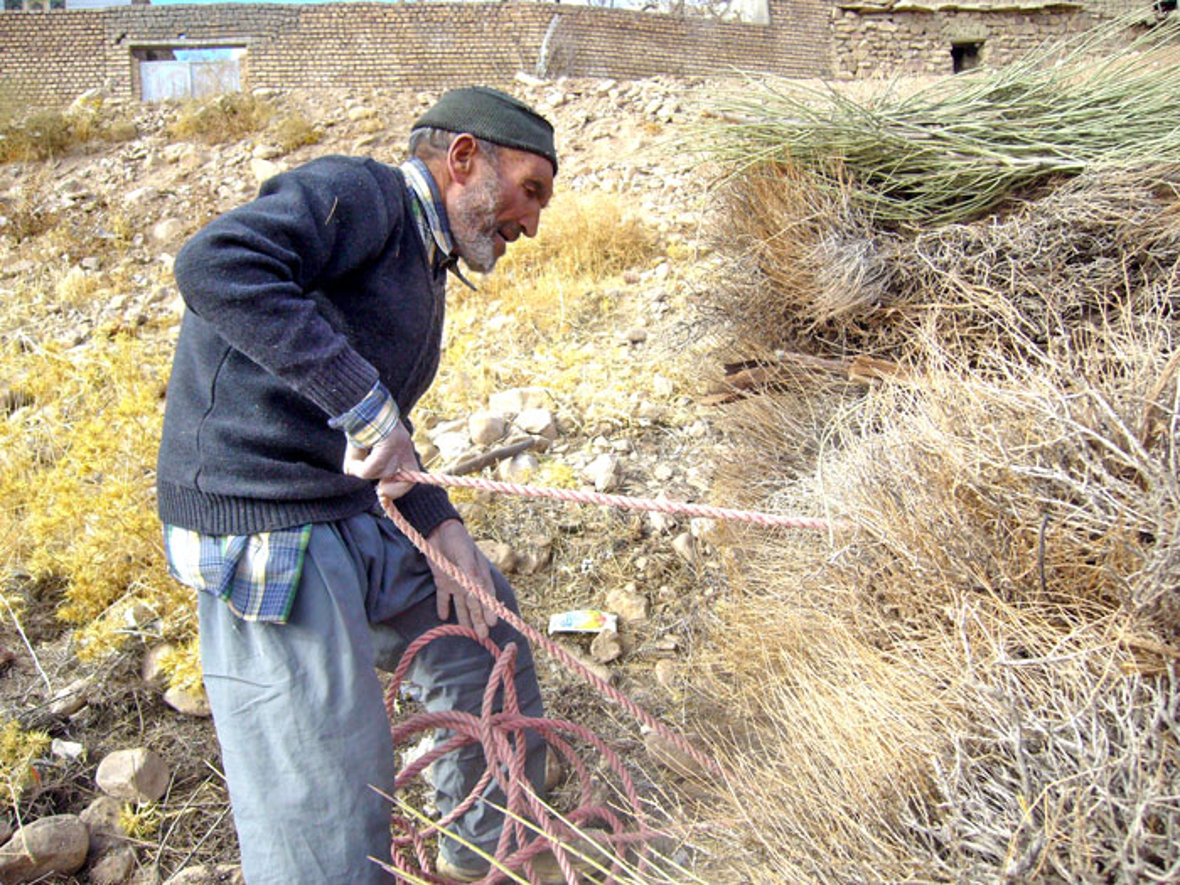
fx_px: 1193
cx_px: 590
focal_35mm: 35
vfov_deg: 40.7
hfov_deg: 52.6
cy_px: 442
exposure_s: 1/500
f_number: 2.8
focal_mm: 5.8
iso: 80
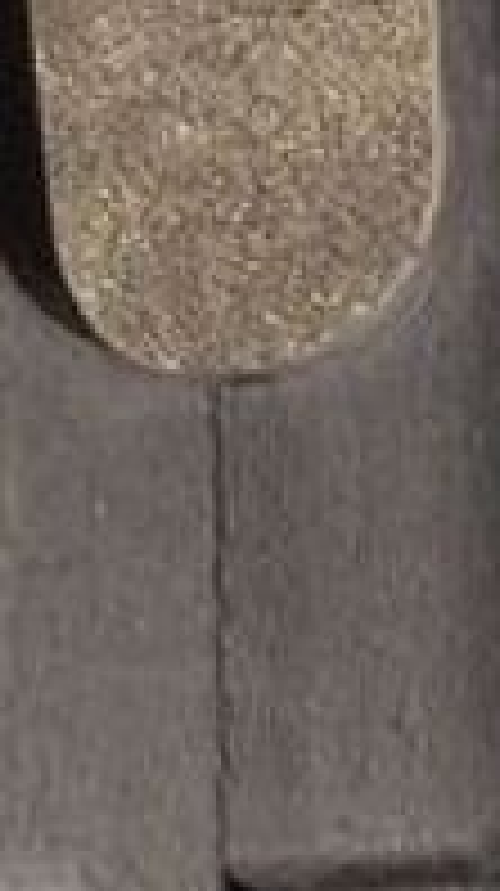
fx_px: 3994
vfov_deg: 12.7
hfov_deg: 6.2
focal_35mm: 169
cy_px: 538
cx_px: 1820
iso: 160
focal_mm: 5.54
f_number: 1.8
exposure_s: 1/40
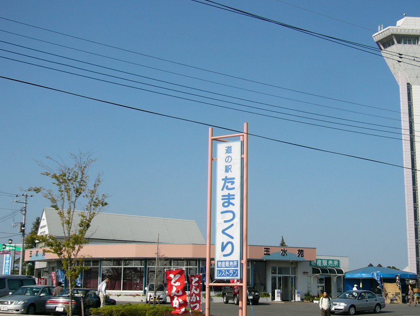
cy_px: 182
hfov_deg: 42.8
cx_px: 247
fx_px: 534
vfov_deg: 32.8
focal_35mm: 44
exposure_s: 1/200
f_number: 8
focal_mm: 5.8
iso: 50
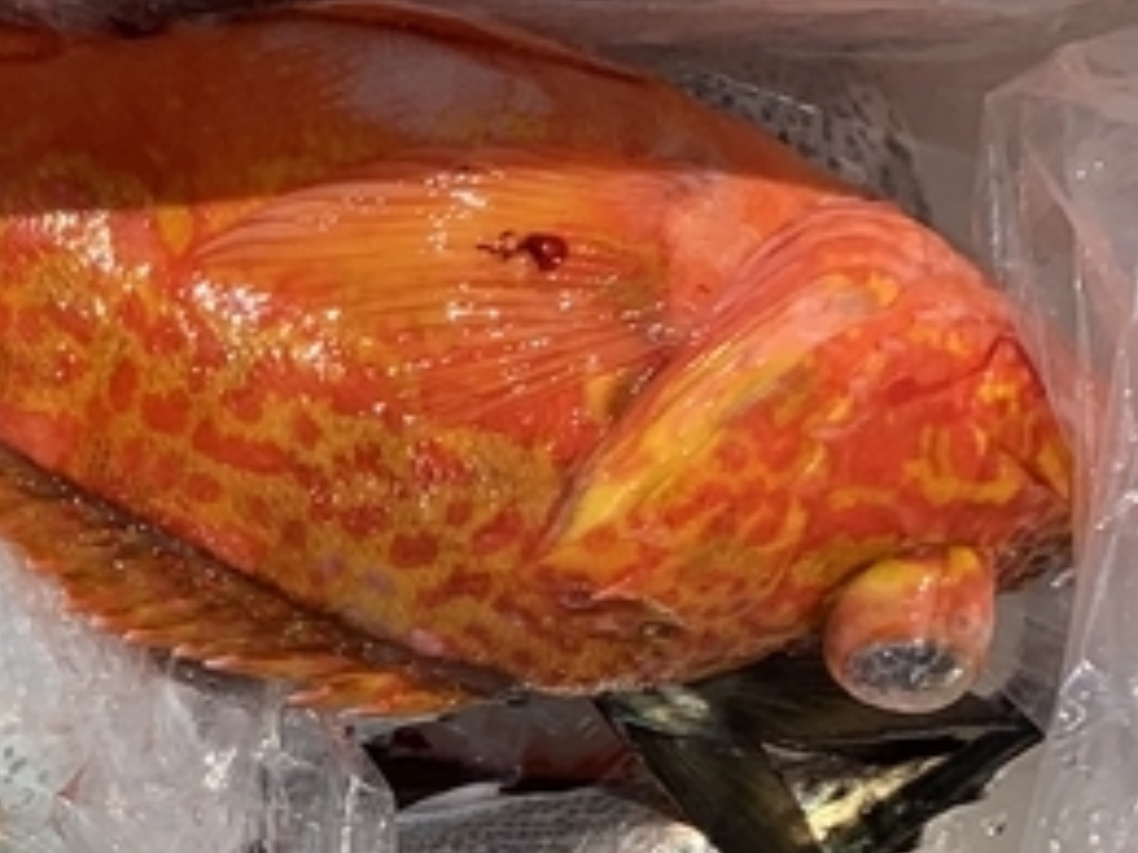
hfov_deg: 15.0
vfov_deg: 12.0
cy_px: 1133
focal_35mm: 120
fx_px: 3945
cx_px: -670
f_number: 1.8
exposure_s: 1/8000
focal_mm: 4.25
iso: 25
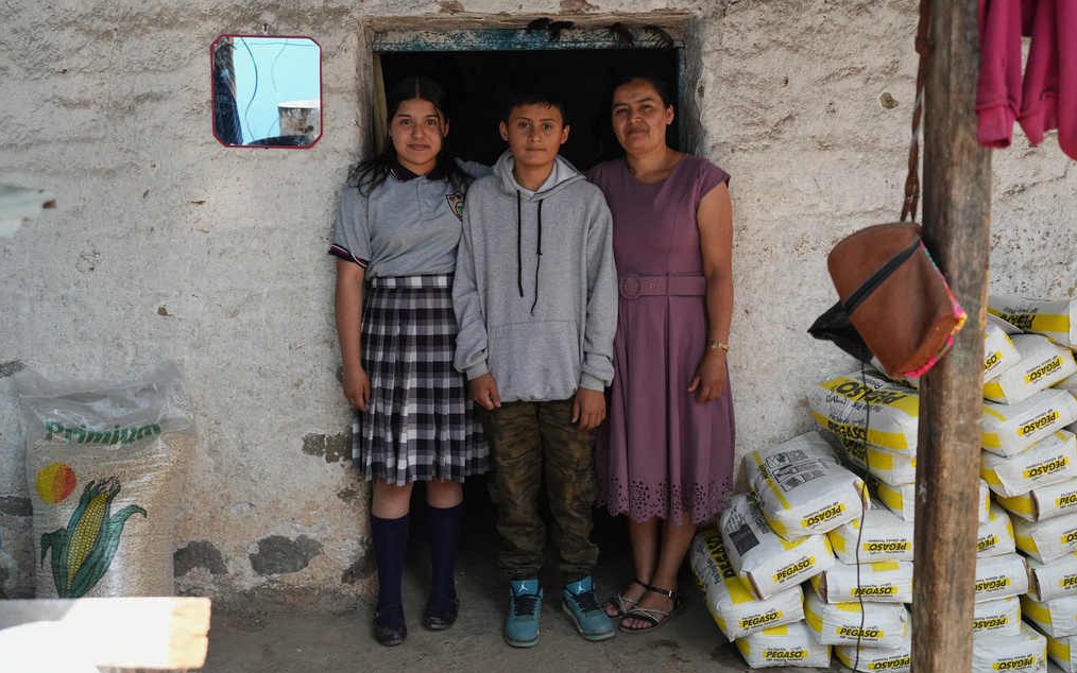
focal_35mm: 36
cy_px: 335
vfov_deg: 35.3
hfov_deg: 54.0
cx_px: 534
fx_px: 1057
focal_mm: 35
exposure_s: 1/2500
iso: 1600
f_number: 3.2
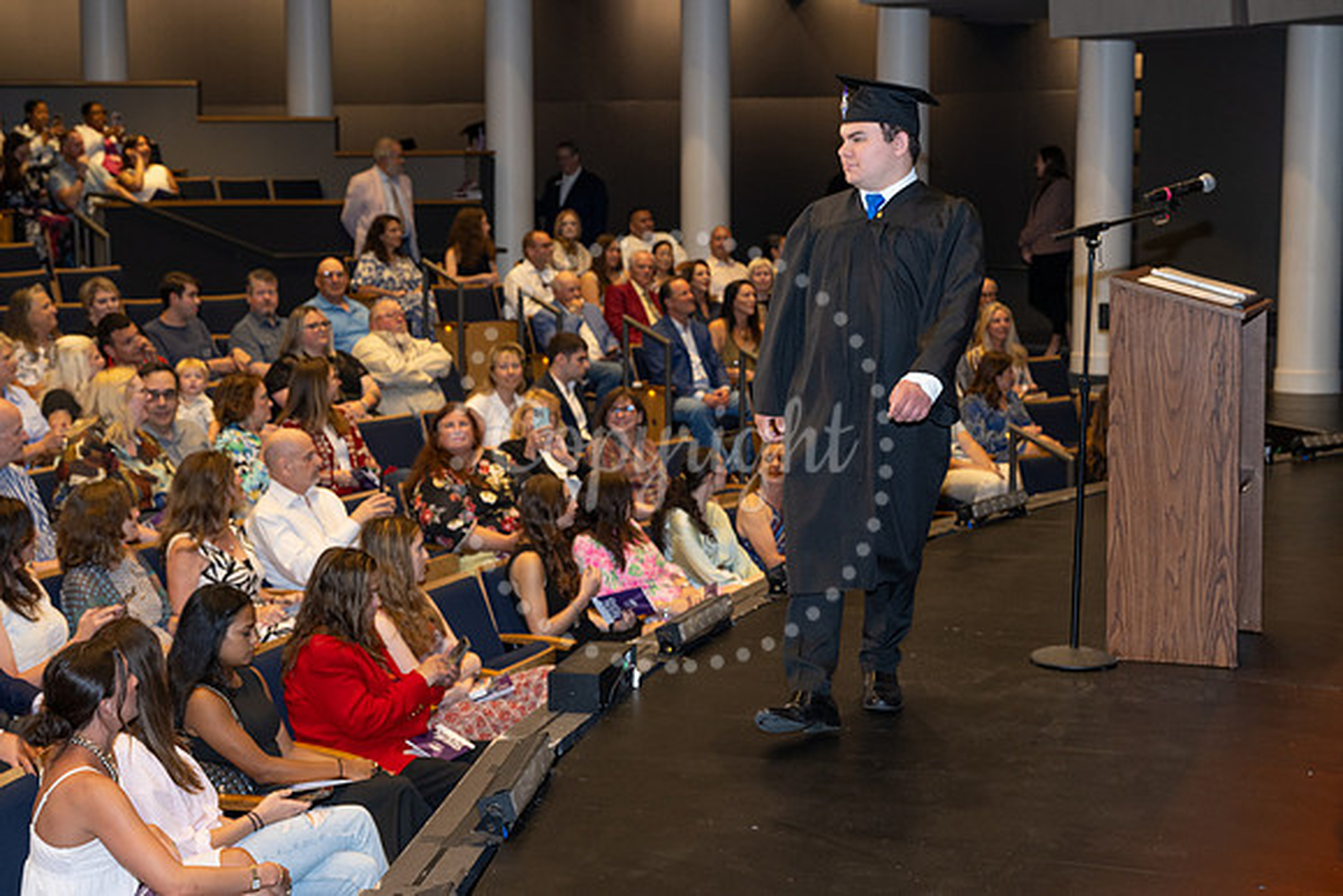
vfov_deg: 24.6
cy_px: 448
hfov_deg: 36.2
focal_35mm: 55
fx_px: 2052
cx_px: 672
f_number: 5
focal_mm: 55
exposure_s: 1/80
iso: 1000
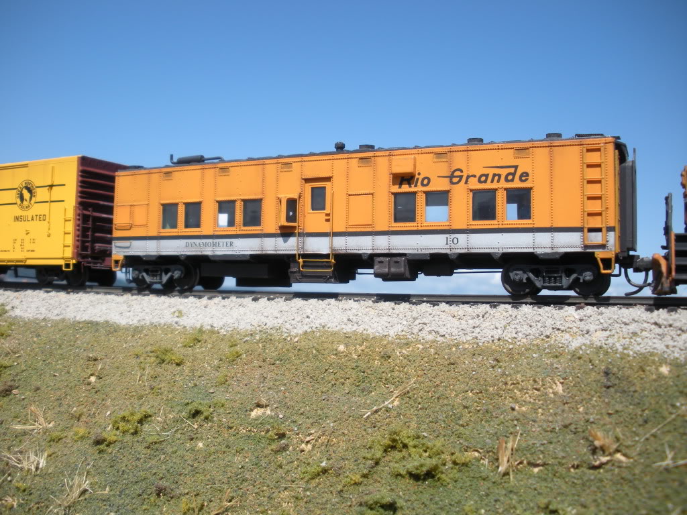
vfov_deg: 39.7
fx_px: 714
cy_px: 258
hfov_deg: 51.4
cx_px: 344
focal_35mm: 36
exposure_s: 1/597
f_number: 3.5
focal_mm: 6.3
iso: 64
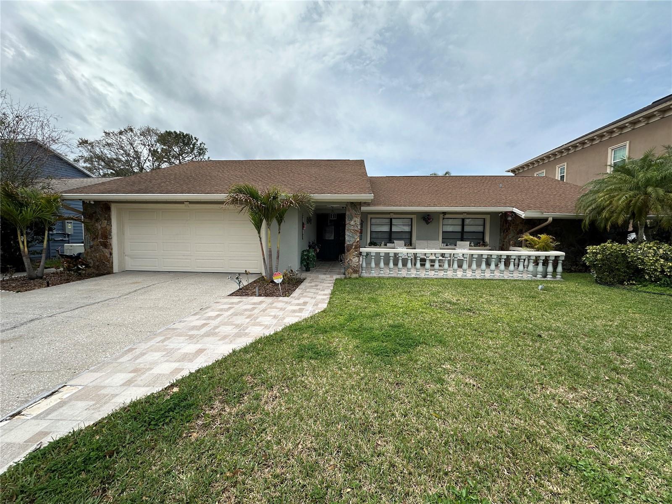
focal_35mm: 14
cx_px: 336
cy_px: 252
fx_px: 272
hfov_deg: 102.1
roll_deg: -0.1
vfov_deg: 85.7
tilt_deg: -2.4
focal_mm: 2.22
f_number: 2.2
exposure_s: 1/1473
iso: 50
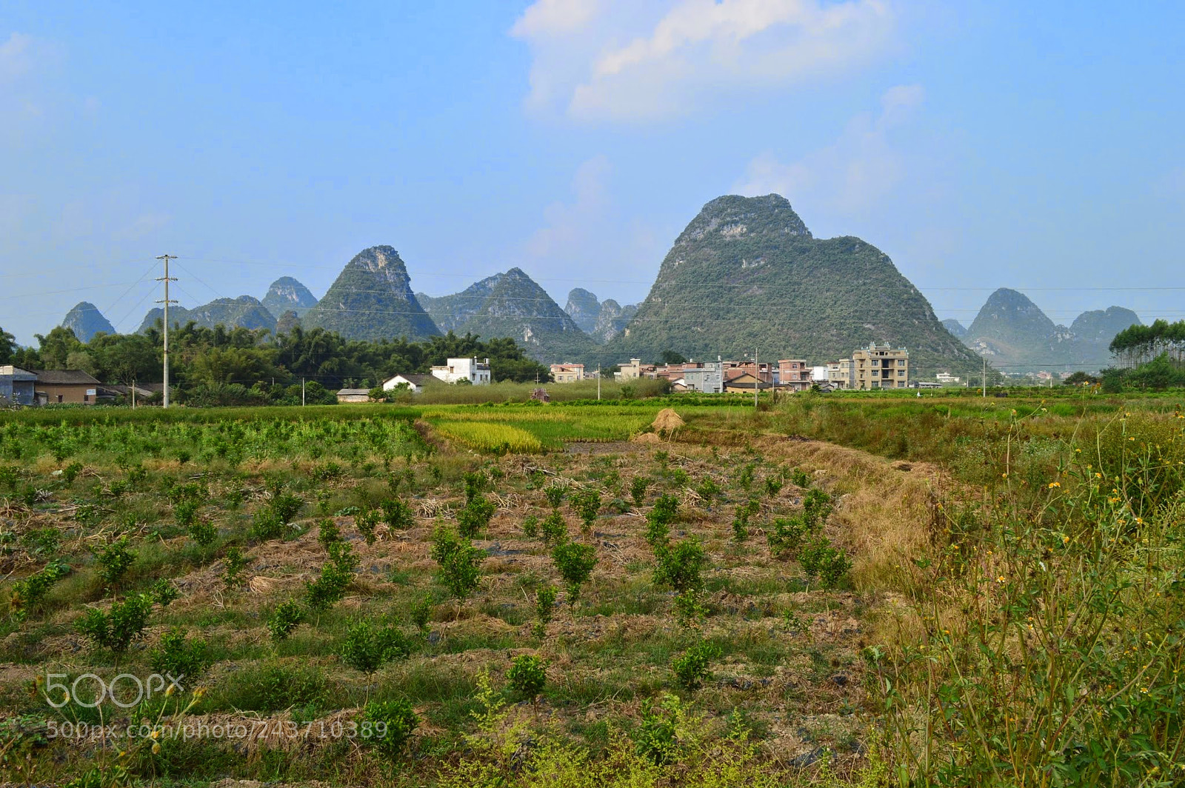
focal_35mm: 30
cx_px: 592
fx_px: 987
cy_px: 394
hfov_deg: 62.0
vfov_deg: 43.5
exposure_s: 1/400
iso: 400
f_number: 11
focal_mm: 20
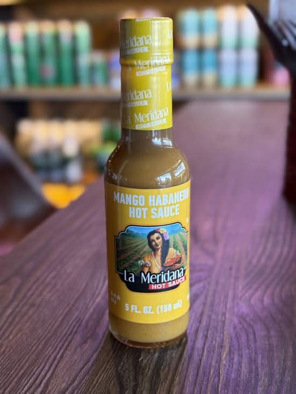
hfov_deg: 30.3
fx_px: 547
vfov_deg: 39.7
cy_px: 197
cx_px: 148
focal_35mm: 48
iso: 80
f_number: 1.78
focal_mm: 6.76
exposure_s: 1/50
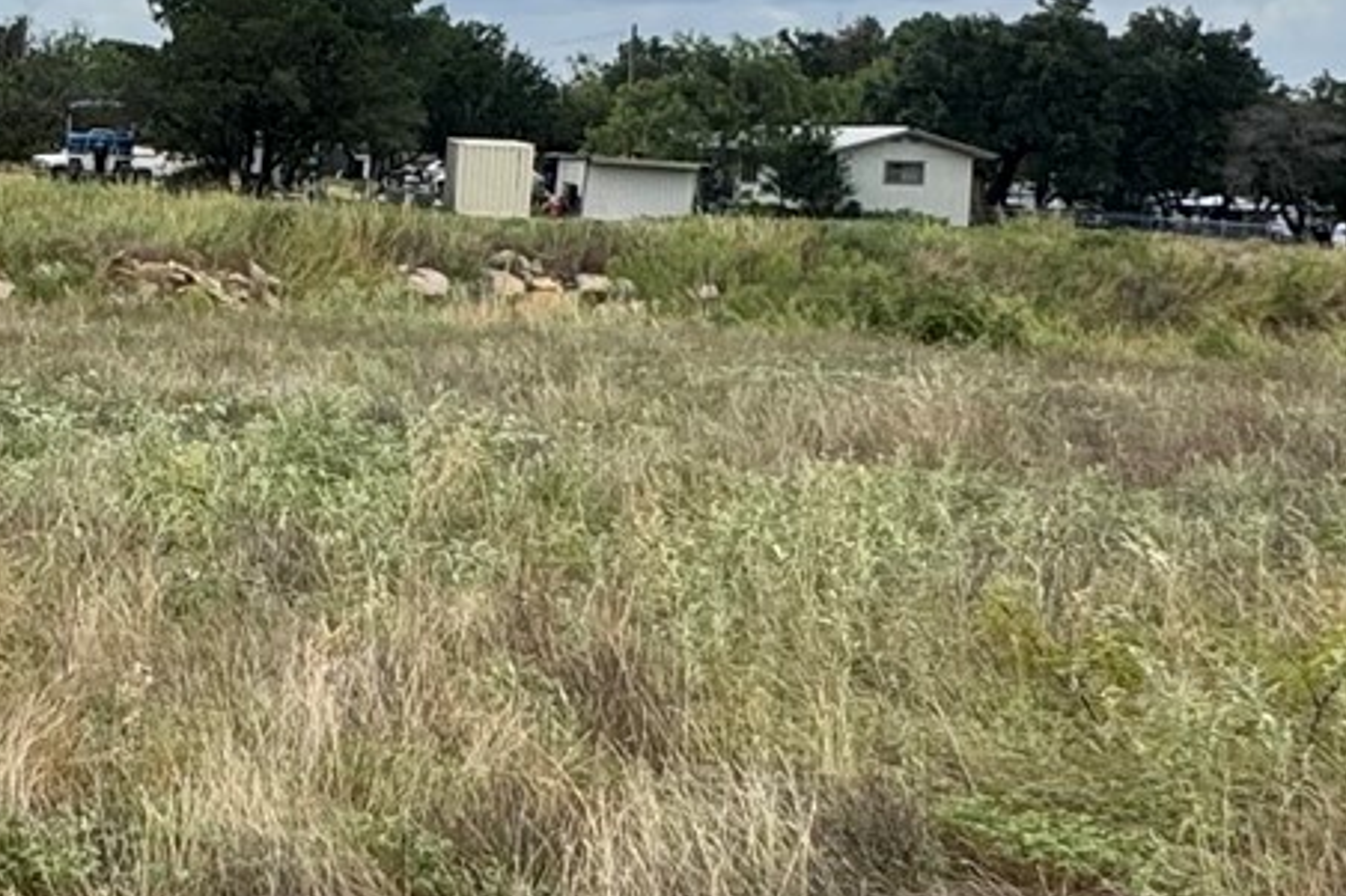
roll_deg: -0.5
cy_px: 298
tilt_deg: -5.3
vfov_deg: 20.5
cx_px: -334
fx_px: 2467
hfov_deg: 26.6
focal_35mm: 66
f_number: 2.2
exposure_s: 1/2028
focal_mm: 2.22
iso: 50
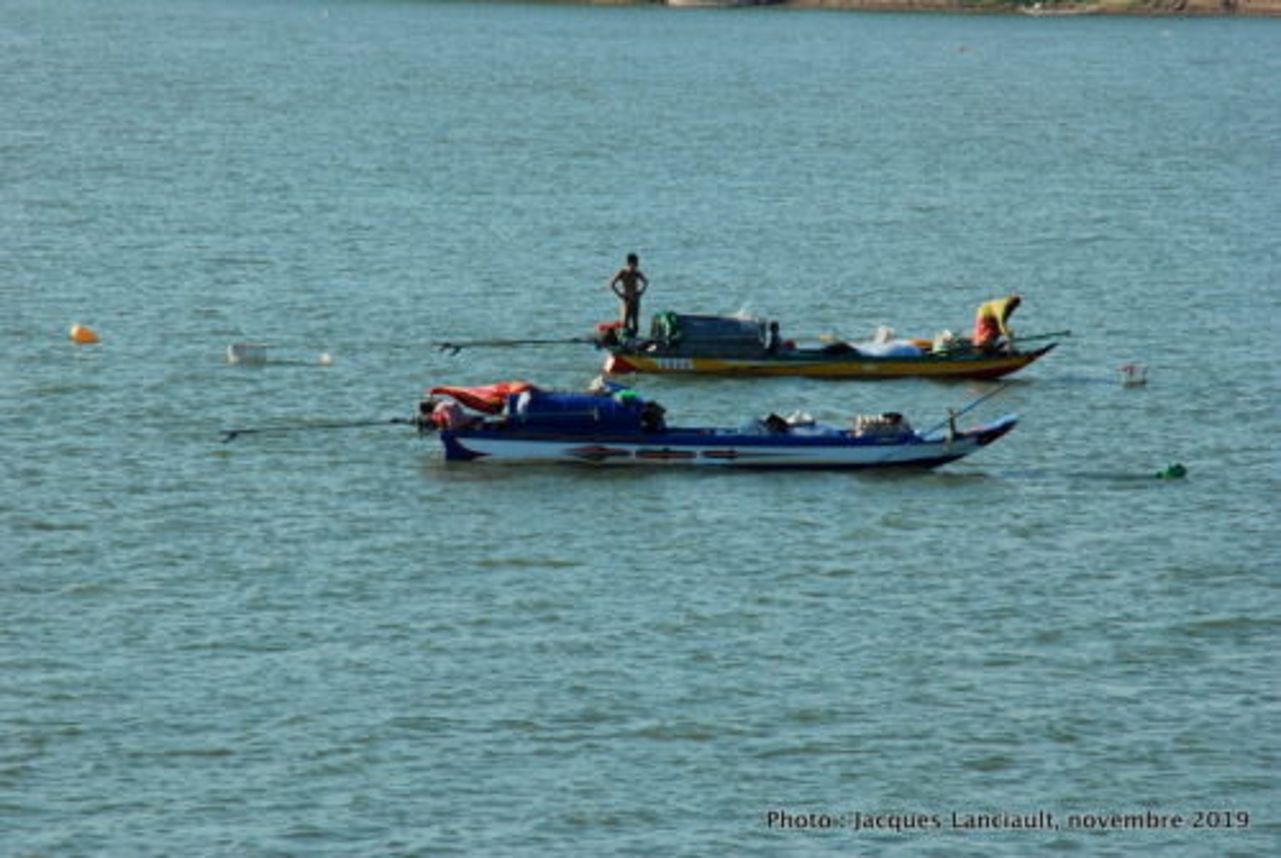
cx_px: 640
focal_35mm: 202
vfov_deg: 6.8
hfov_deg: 10.1
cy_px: 429
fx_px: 7216
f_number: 14
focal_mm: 135
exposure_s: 1/80
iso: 100
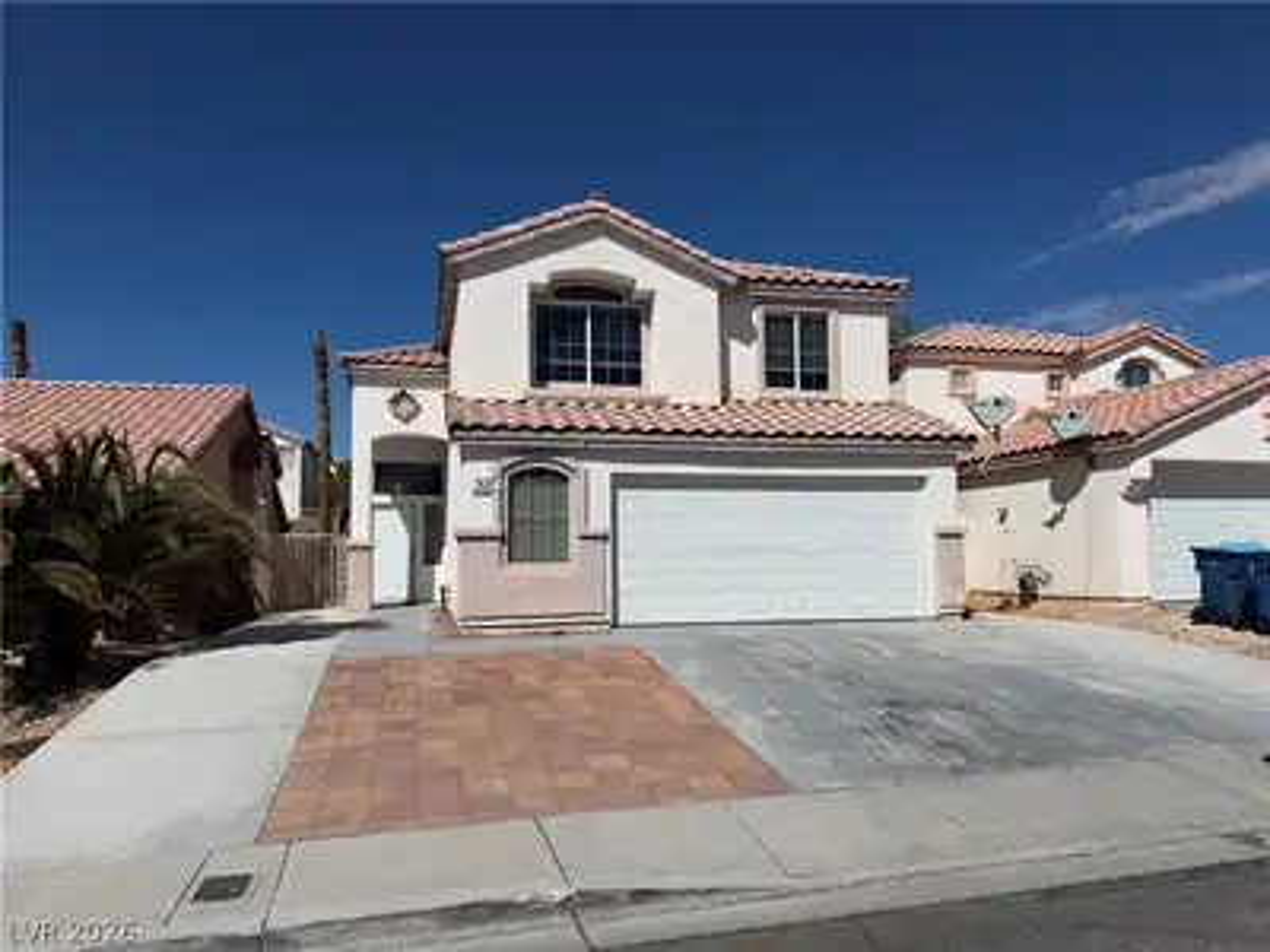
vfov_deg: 56.8
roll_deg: +0.8
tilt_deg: +6.6
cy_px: 476
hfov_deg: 71.6
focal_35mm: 24
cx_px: 635
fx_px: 881
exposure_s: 1/14286
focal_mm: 6.76
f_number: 1.78
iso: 80
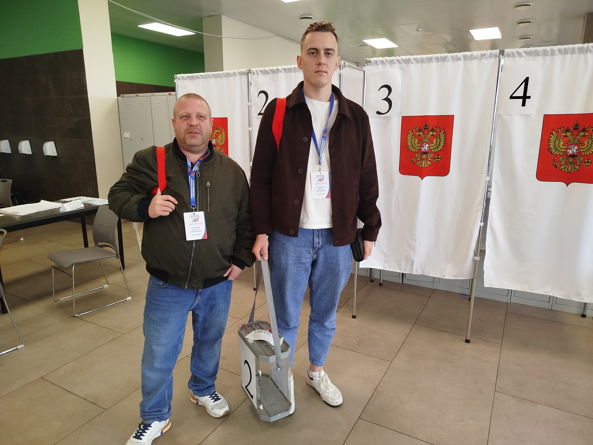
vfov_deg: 56.8
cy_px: 222
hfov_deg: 71.6
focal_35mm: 24
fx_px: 411
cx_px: 296
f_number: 1.7
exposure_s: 1/50
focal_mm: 5.31
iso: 160
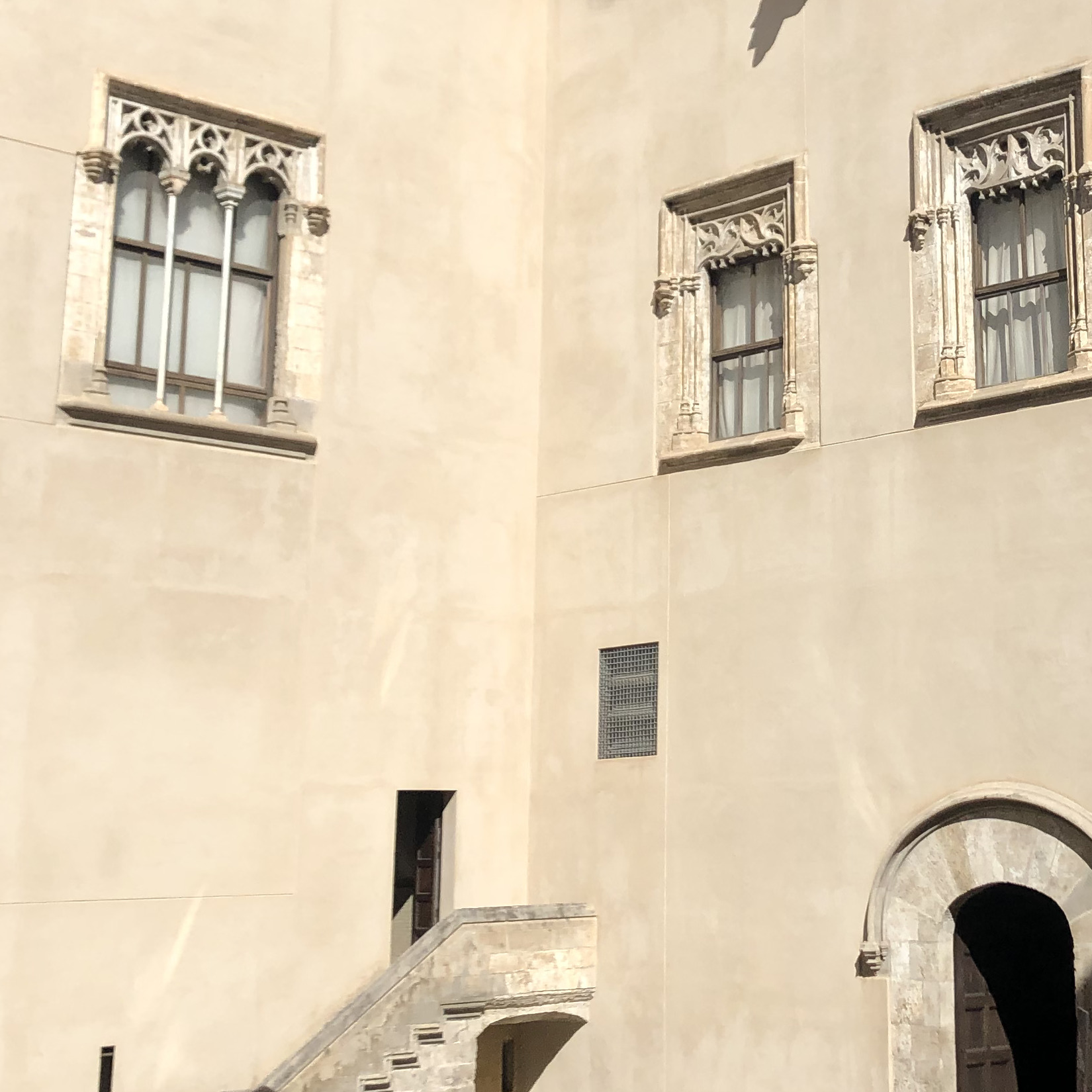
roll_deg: +2.2
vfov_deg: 28.4
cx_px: 911
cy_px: 336
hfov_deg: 27.9
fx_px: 2141
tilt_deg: +13.5
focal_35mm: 60
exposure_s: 1/4367
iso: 20
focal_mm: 4
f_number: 1.8
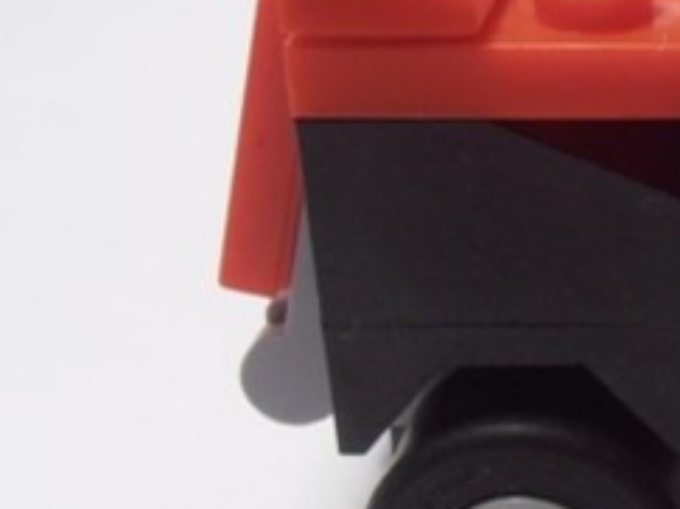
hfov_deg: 13.3
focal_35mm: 137
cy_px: 194
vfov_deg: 10.8
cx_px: 1122
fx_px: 2690
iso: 100
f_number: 3.9
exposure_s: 1/40
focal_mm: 6.61
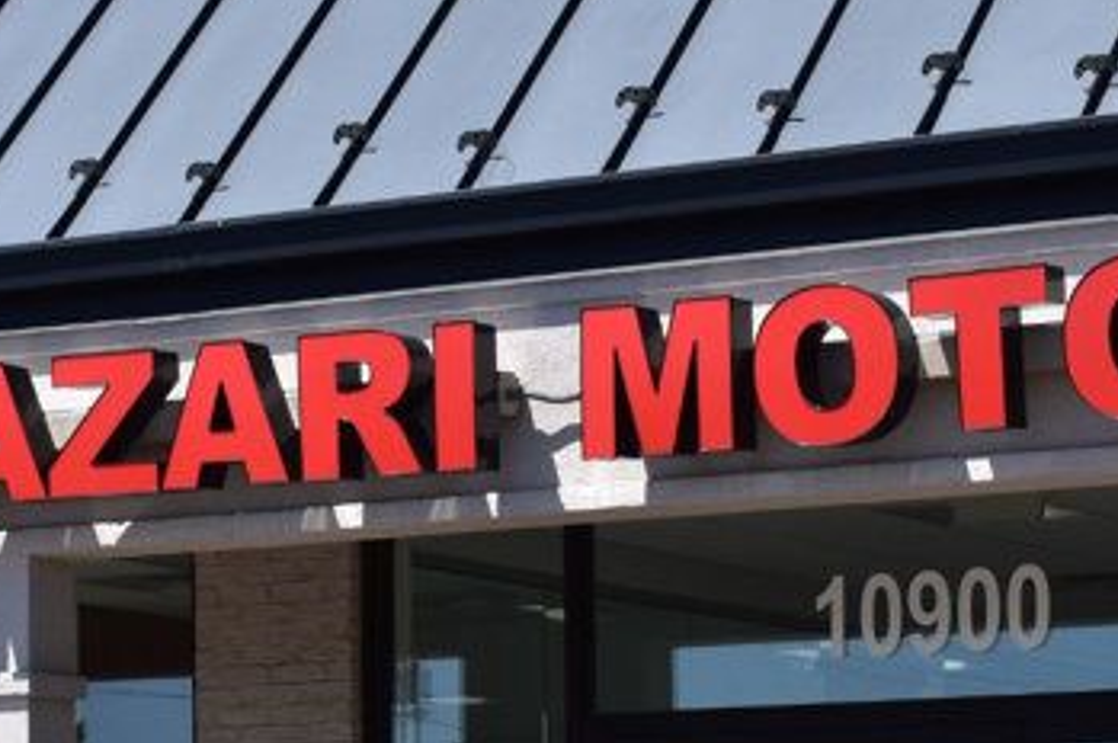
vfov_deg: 9.5
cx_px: 513
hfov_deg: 14.6
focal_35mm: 141
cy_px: 967
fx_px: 4375
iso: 360
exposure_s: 1/500
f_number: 11
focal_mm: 32
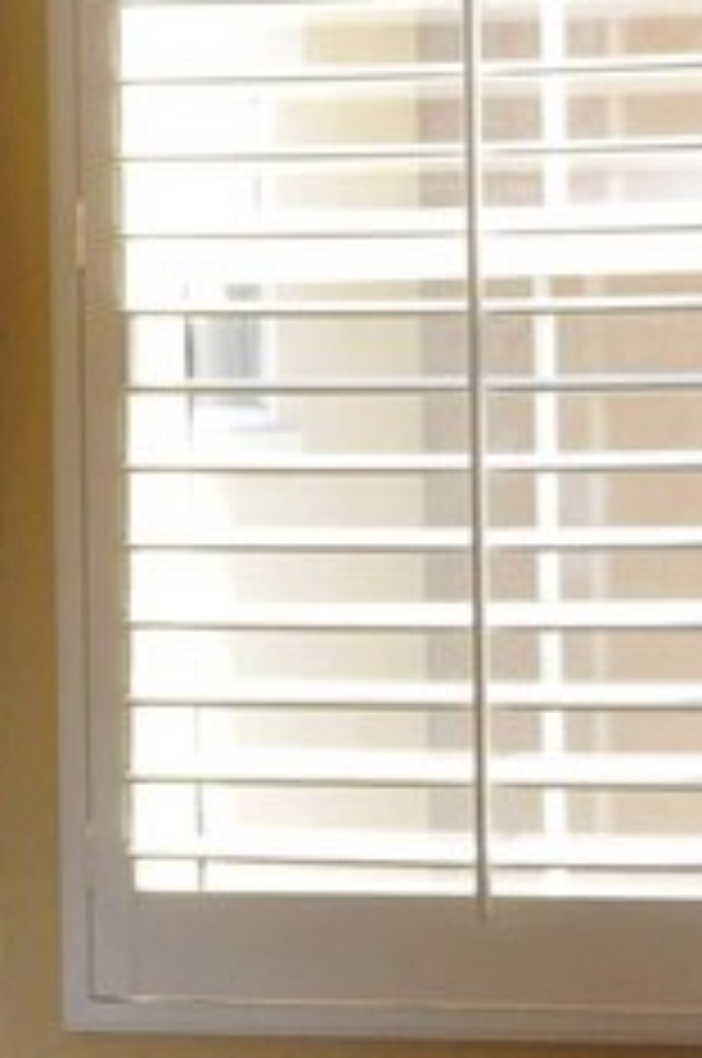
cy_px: 405
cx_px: 846
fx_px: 6102
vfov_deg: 9.9
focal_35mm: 208
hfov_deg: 6.5
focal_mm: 30
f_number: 16
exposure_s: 1/200
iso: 2500
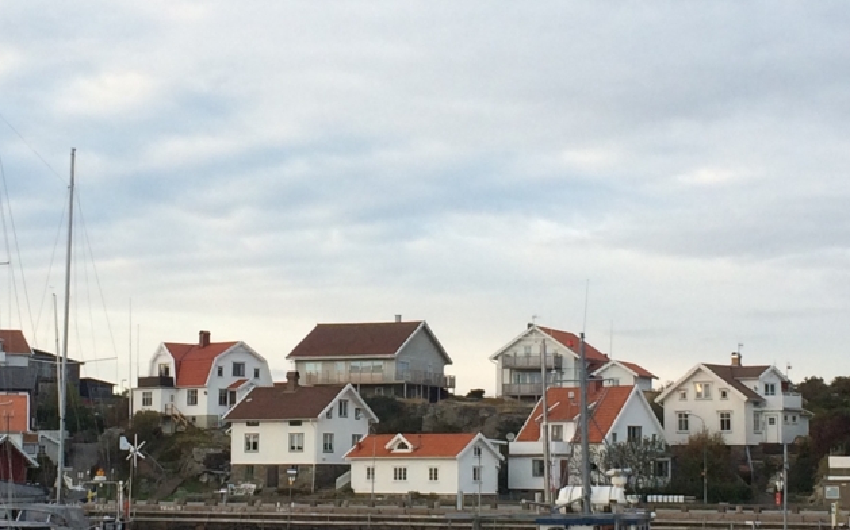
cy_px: 170
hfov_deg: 22.1
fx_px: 2177
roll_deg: +1.3
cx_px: 326
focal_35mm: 94
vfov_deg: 13.9
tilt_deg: +8.9
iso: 32
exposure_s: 1/402
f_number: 2.2
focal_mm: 4.15
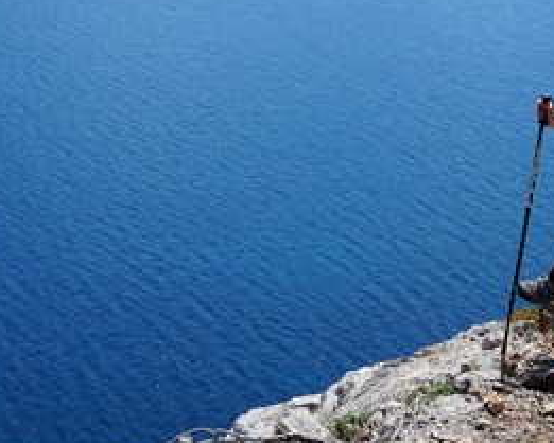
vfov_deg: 16.7
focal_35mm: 89
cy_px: -48
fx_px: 1465
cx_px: 227
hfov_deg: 21.4
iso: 100
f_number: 14
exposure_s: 1/125
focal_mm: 23
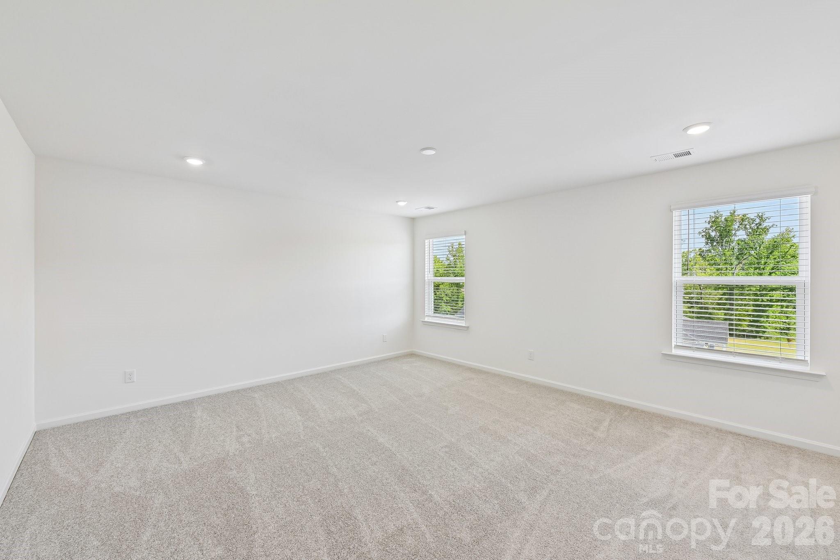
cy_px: 280
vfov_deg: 81.2
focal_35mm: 14
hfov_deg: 104.3
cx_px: 420
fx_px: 327
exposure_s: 1/20
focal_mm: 14
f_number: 8
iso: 100
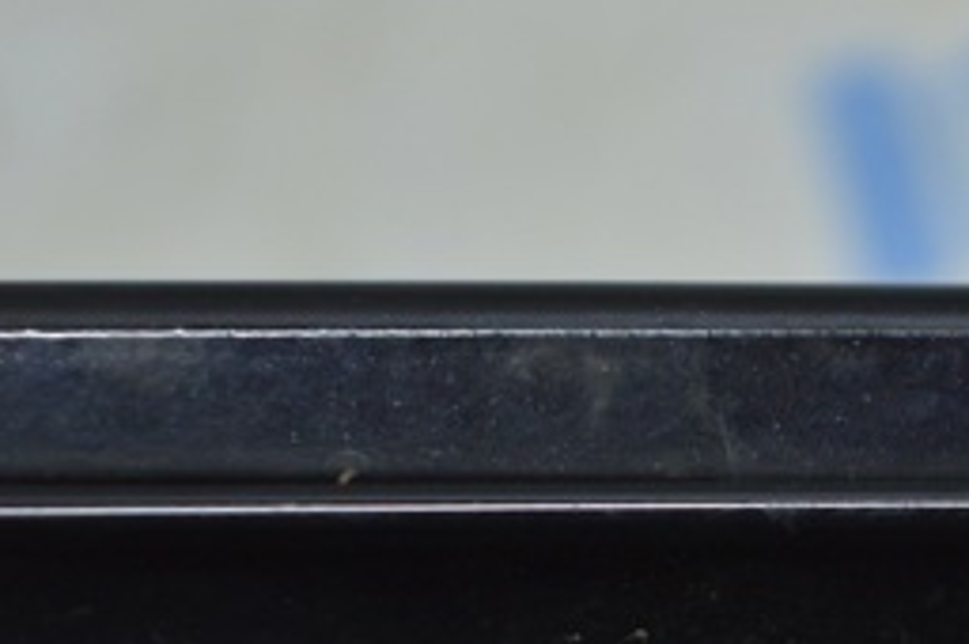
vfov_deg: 6.6
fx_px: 5544
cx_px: 958
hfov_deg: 9.9
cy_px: 722
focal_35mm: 206
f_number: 5.6
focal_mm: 55
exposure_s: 1/40
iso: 400
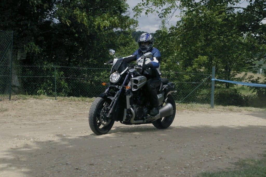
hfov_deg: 24.6
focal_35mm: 82
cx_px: 133
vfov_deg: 16.5
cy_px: 88
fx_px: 609
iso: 800
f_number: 5
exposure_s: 1/4000
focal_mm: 55
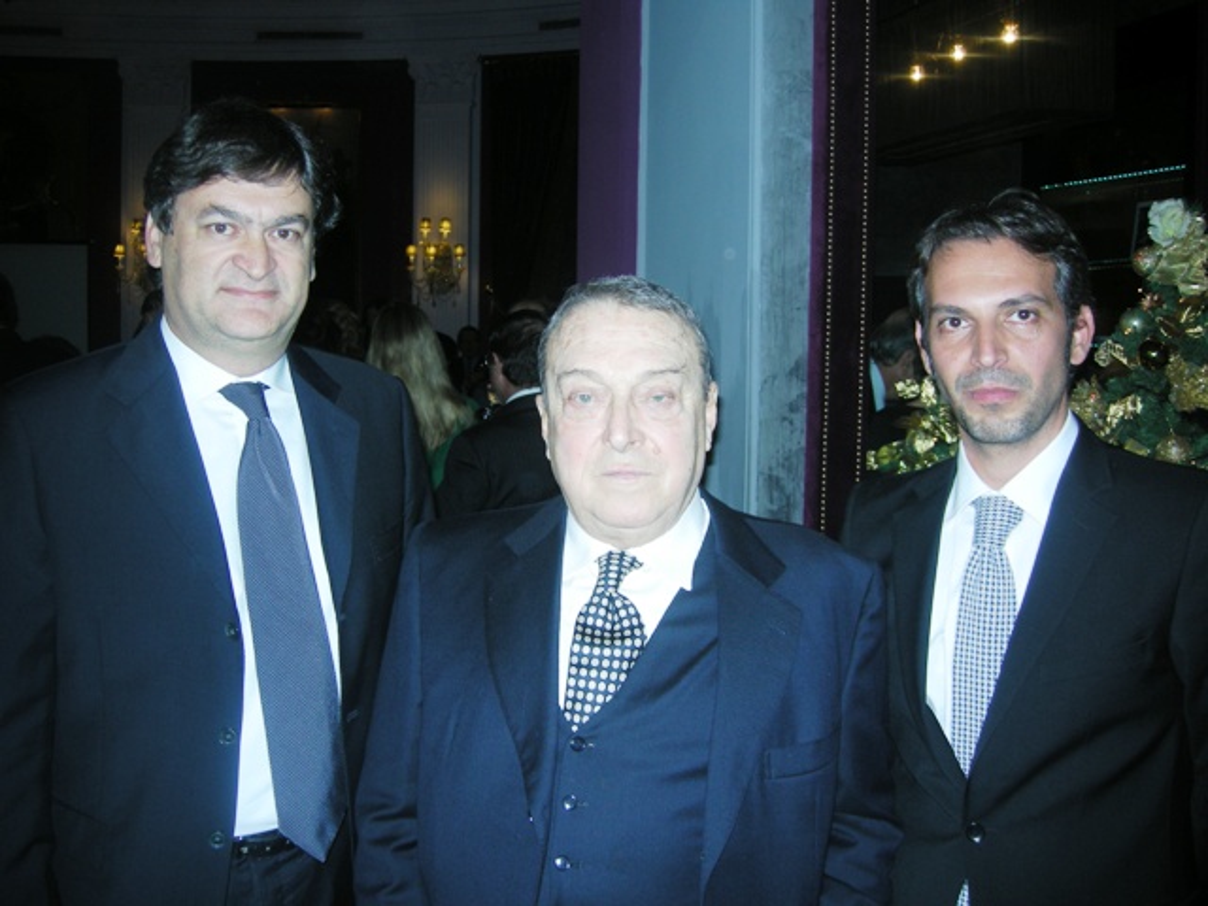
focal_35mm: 36
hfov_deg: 51.4
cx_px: 604
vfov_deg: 39.7
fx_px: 1256
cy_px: 453
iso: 72
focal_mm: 7.5
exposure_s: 1/60
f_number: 2.7
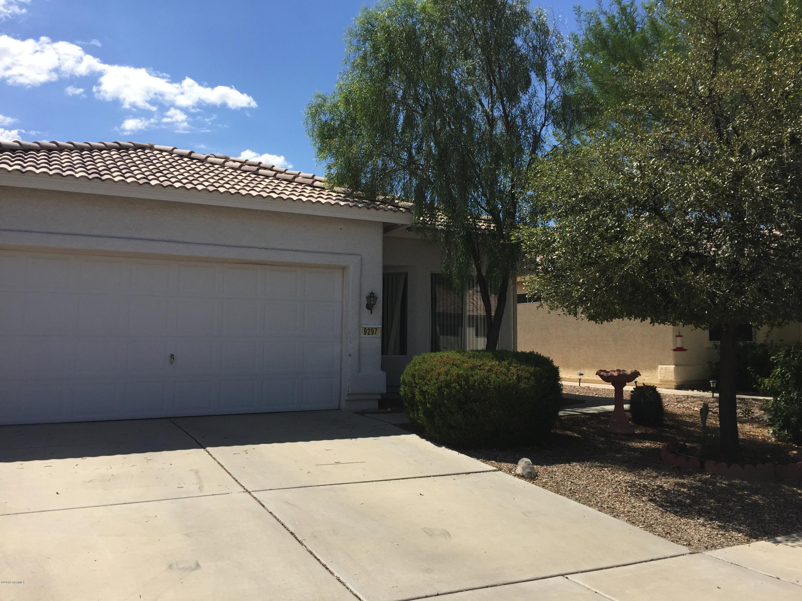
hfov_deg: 61.7
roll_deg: -0.5
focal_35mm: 29
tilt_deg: +2.4
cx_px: 401
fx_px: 672
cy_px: 300
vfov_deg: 48.2
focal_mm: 4.15
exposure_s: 1/2475
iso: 32
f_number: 2.2
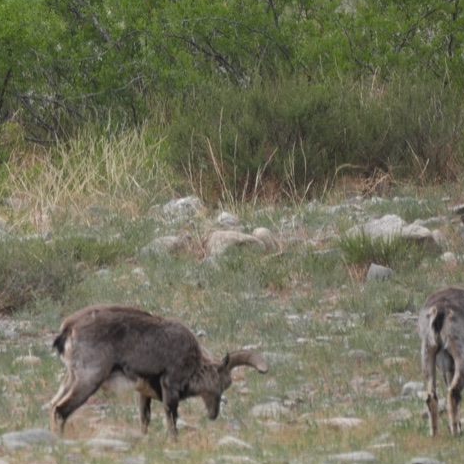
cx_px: -172
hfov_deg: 1.4
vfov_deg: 1.4
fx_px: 19063
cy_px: 242
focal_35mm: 1257
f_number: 6.3
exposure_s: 1/500
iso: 200
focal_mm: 286
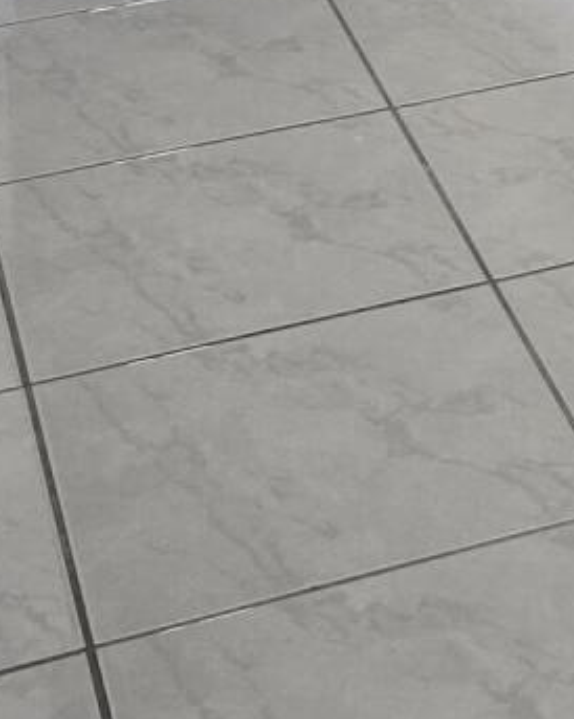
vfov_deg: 13.4
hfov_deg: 11.0
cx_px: 1054
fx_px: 2784
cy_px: -518
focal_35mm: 131
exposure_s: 1/180
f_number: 1.7
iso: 125
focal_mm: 6.3
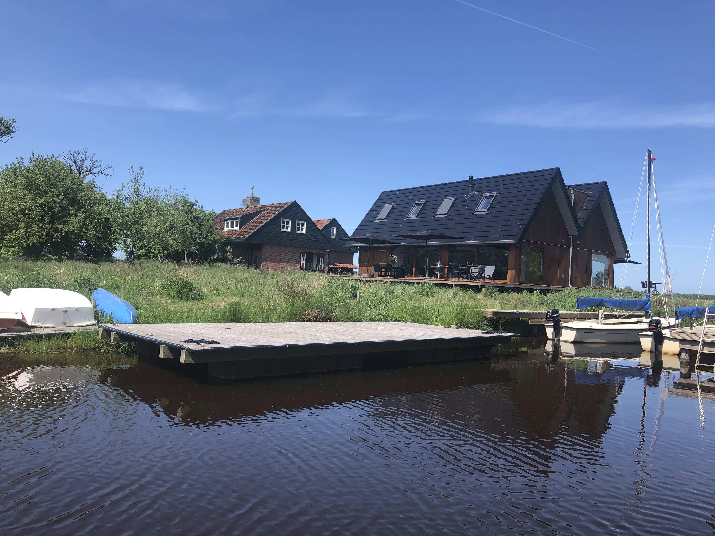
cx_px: 358
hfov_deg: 63.4
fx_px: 578
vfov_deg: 49.7
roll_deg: -3.8
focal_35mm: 28
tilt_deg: +0.4
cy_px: 268
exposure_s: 1/1453
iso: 20
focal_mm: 3.99
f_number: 1.8
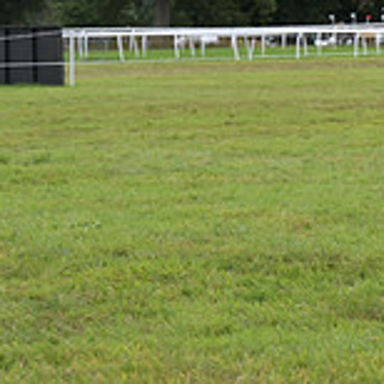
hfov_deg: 6.9
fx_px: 3100
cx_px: 721
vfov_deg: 7.1
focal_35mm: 247
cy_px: -34
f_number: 5.6
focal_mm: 77
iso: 560
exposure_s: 1/1250
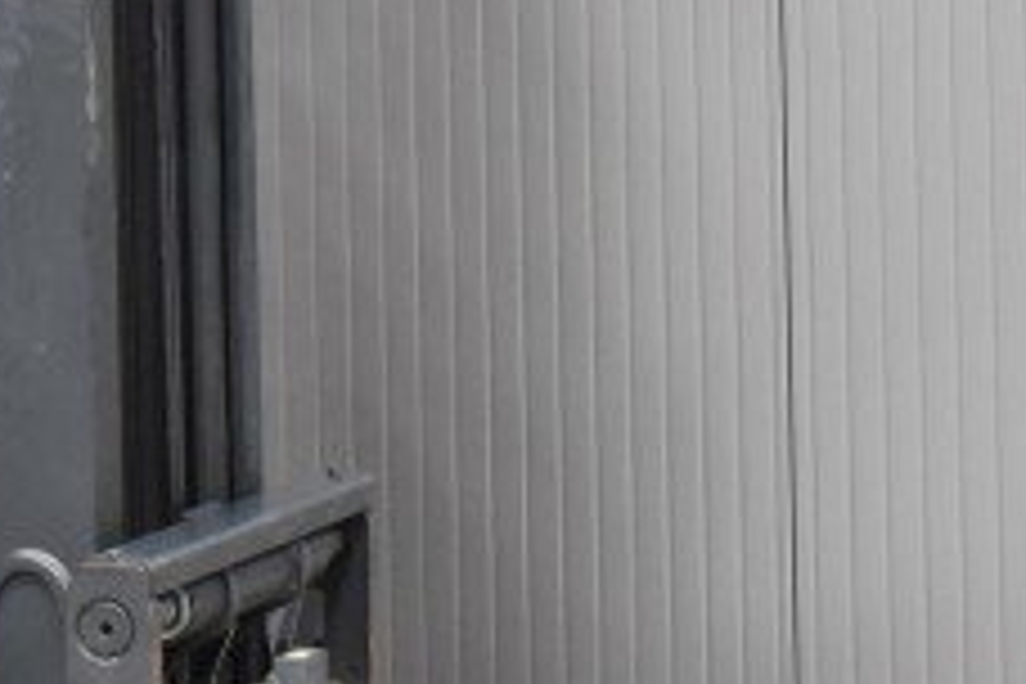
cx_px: -32
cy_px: -418
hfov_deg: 11.7
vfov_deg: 7.7
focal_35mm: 174
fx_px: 4959
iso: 1250
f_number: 4.5
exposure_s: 1/40
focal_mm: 22
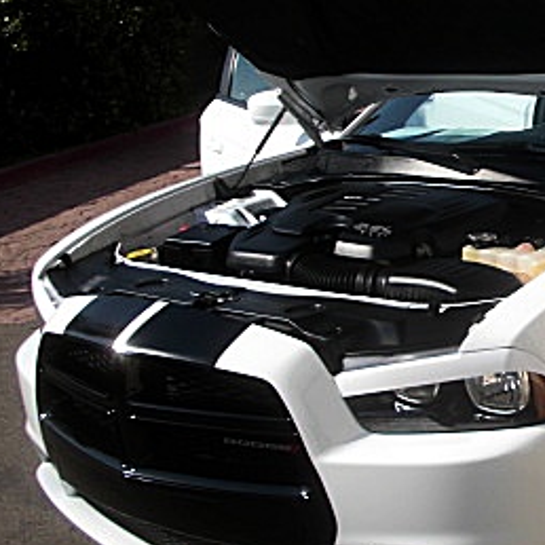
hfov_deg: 20.7
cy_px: 237
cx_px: 629
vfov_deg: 21.9
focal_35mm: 79
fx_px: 1407
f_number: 7.9
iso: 50
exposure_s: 1/125
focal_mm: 6.3
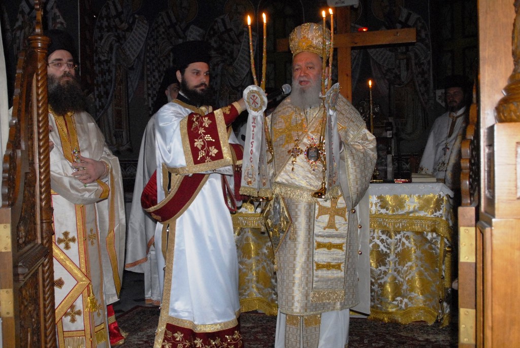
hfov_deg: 35.0
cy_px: 174
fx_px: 825
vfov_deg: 23.9
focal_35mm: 57
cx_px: 260
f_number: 3.5
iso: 800
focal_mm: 38
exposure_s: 1/60
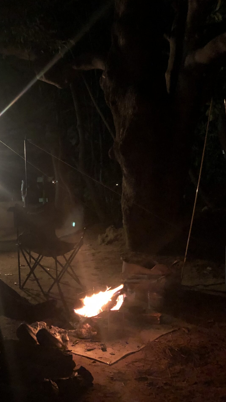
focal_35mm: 41
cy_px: 201
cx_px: 11
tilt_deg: -0.4
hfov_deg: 27.6
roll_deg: +3.5
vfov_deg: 49.4
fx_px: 437
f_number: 1.8
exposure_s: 1/4
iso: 320
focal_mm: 4
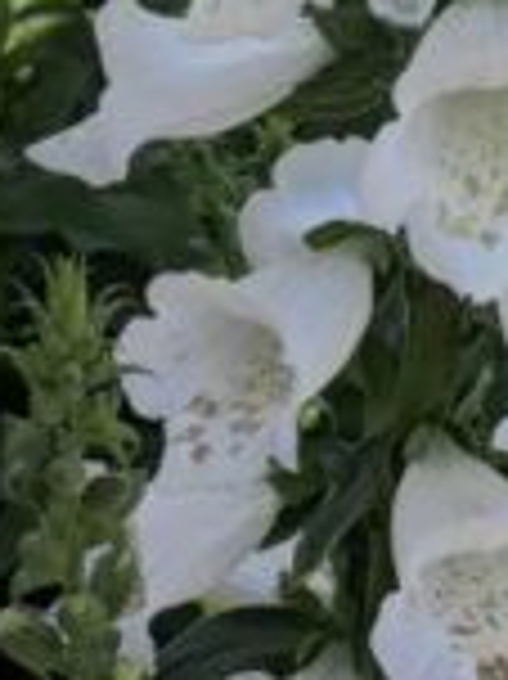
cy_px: 252
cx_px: 369
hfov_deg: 14.9
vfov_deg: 19.8
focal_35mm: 99
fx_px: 1940
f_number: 2
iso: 50
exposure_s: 1/585
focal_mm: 4.67
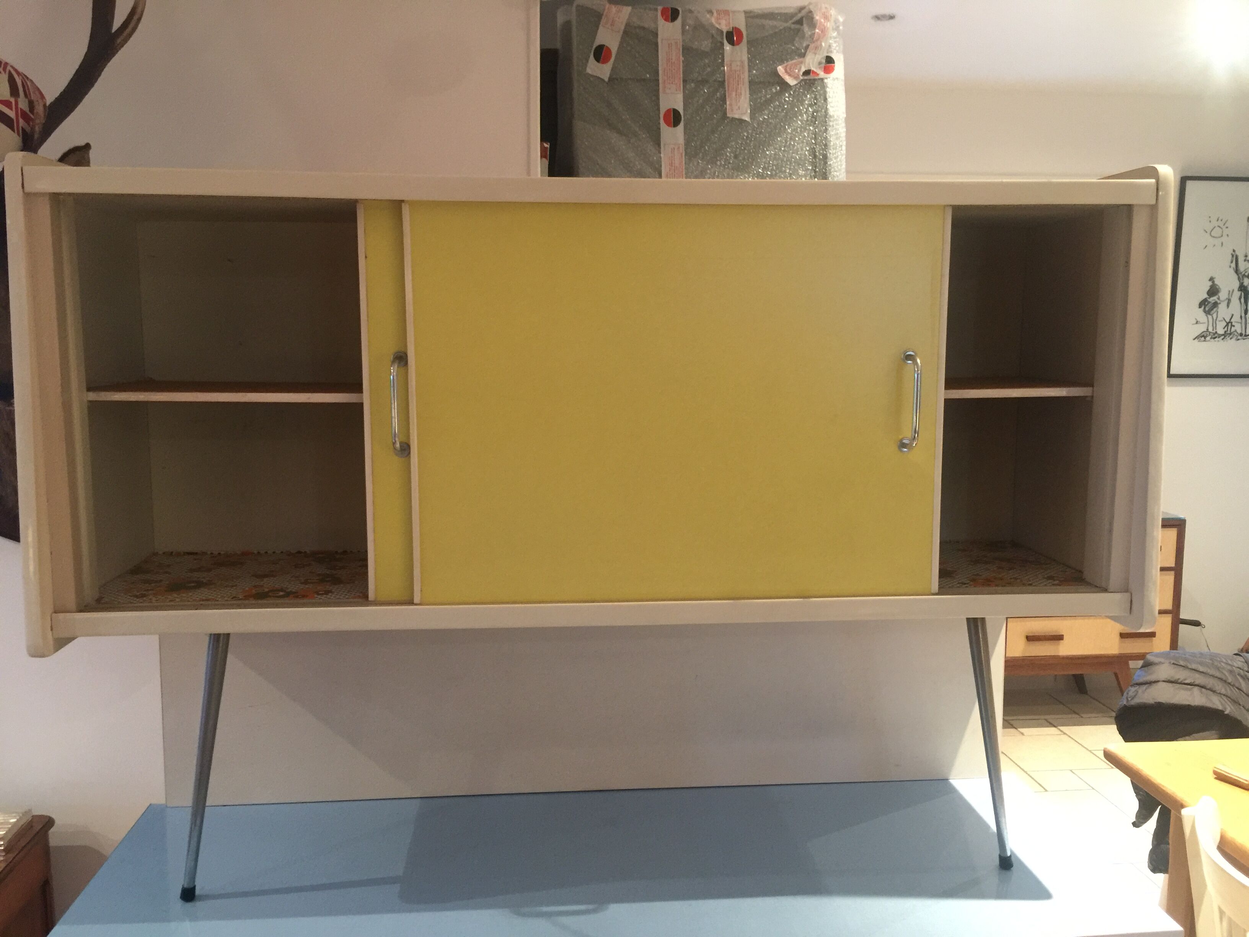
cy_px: 468
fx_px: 1046
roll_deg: -2.2
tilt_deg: -7.5
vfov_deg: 48.2
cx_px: 624
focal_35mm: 29
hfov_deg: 61.7
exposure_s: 1/10
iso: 125
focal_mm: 4.15
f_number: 2.2
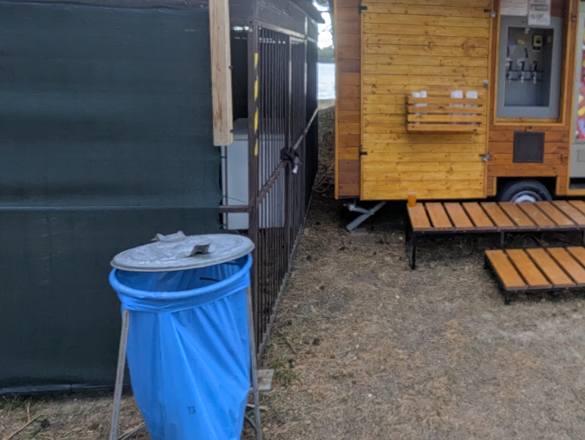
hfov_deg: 65.7
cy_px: 125
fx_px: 423
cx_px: 428
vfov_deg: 53.2
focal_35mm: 25
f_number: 2.2
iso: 40
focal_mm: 1.95
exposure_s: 1/519
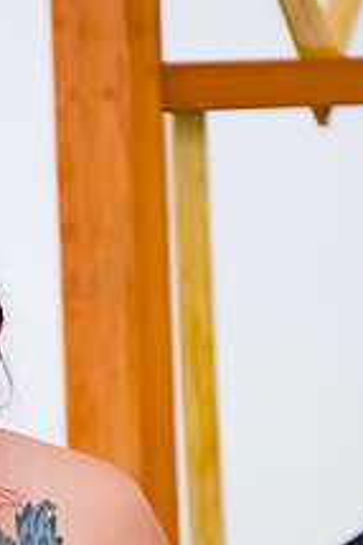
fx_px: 10452
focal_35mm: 690
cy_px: 459
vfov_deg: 3.0
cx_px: 28
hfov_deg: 2.0
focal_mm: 200
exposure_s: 1/160
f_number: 2.8
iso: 2500
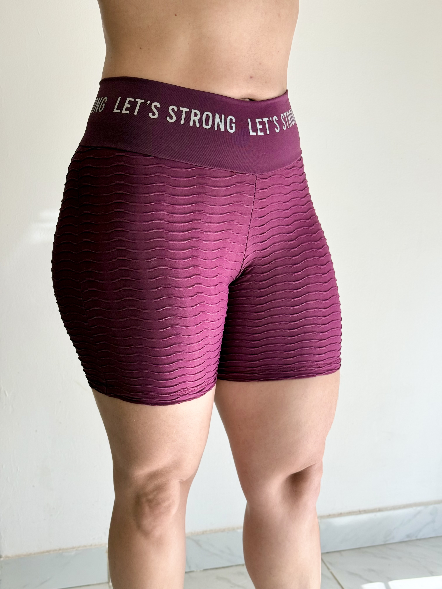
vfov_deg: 39.7
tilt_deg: -10.1
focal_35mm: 48
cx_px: 221
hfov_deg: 30.3
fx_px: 817
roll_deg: -0.2
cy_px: 294
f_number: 1.78
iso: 64
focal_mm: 6.76
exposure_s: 1/390
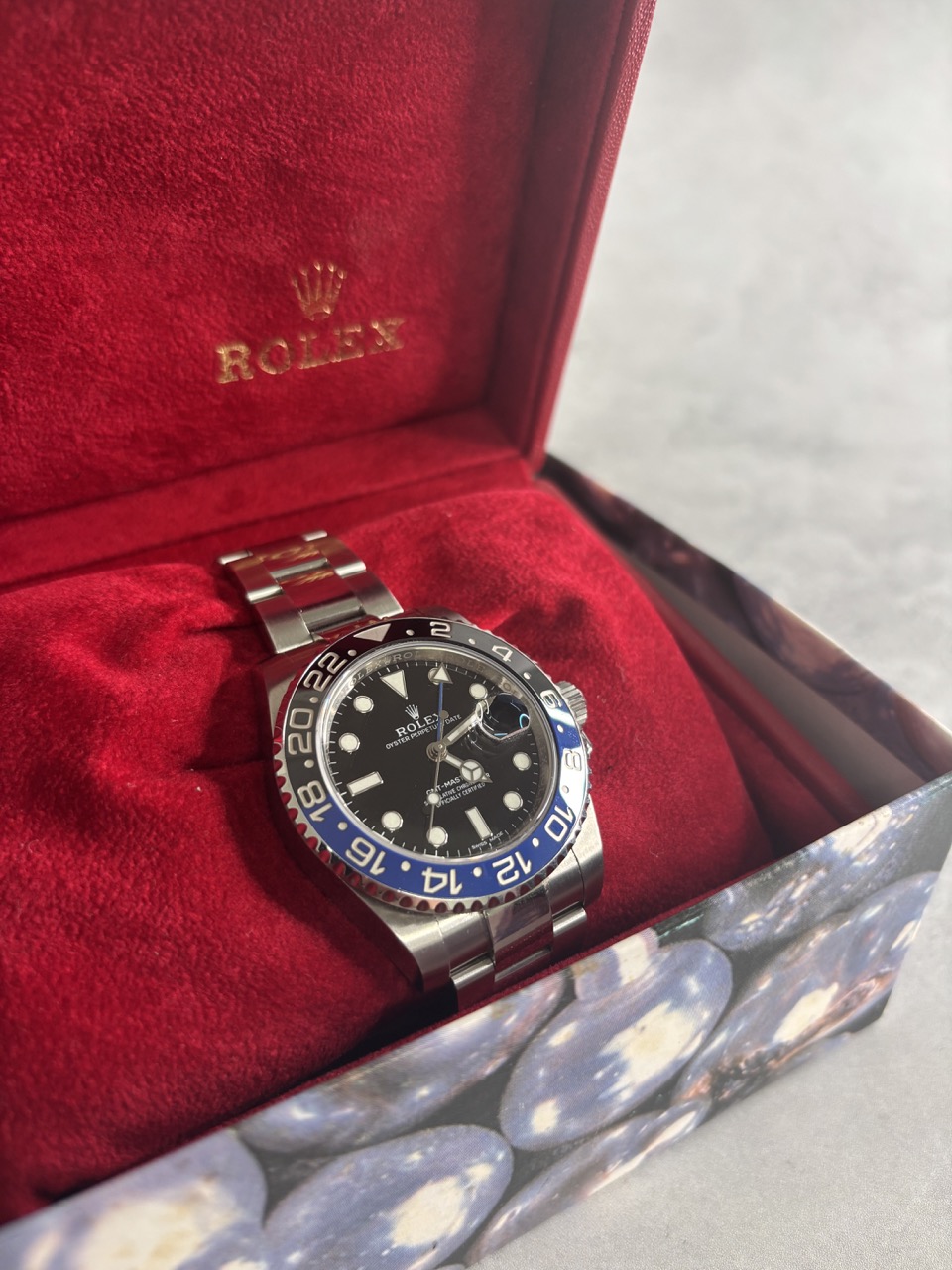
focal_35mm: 26
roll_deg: -0.2
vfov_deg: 67.3
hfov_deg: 53.1
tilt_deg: -35.3
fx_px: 953
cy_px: 635
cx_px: 476
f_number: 1.6
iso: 80
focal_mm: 5.96
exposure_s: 1/84
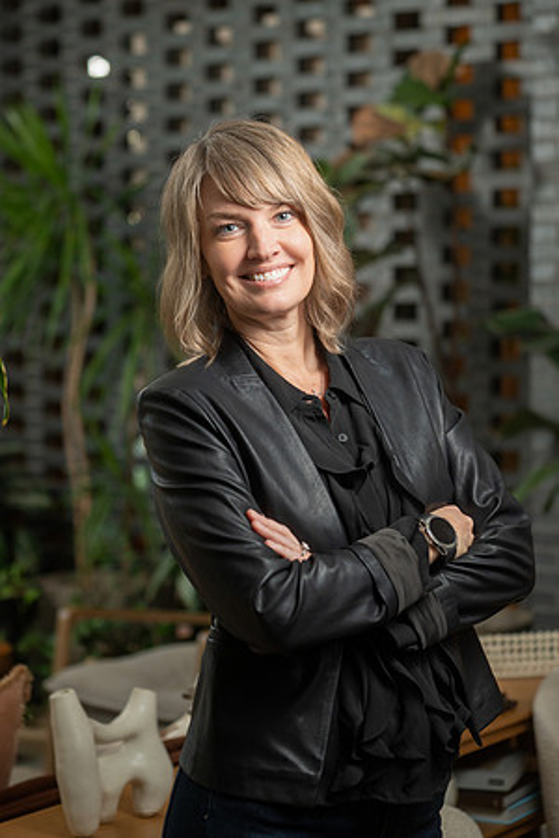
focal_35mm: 90
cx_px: 280
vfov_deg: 22.6
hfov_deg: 15.2
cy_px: 419
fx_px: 2096
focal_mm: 90
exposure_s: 1/200
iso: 800
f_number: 4
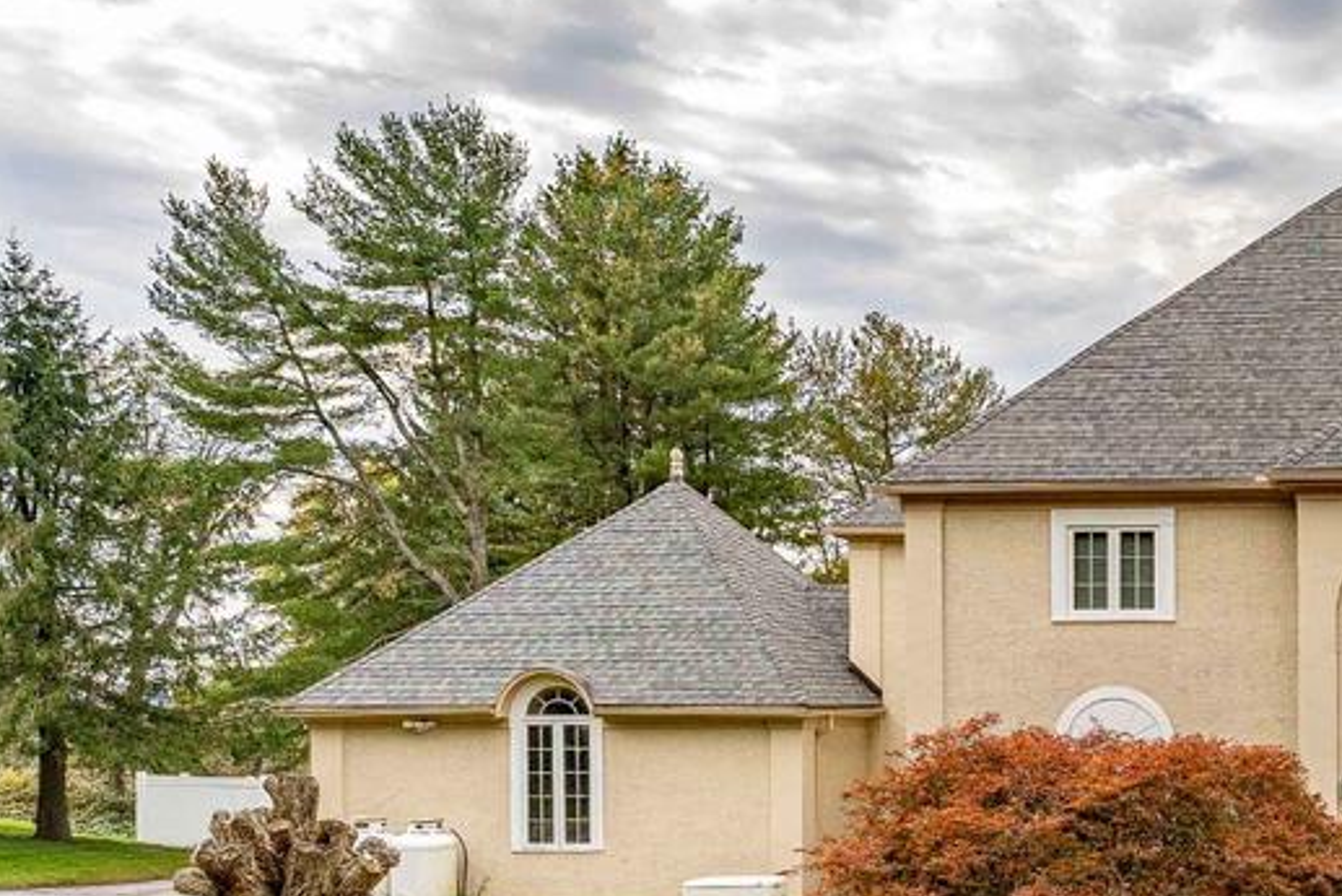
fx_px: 1516
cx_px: 1404
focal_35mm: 41
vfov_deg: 32.0
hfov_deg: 40.4
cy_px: 714
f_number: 6.3
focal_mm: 14.6
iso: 320
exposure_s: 1/400
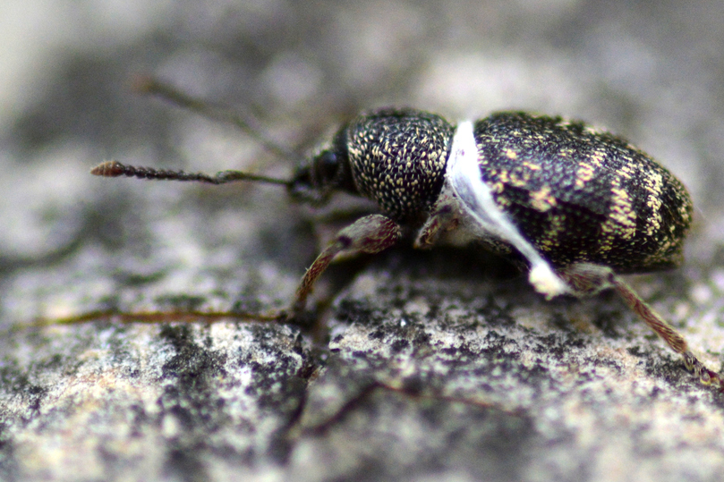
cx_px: 412
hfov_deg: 11.5
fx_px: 3579
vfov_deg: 7.7
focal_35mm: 178
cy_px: 214
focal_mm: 100
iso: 800
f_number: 5.3
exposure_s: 1/1000
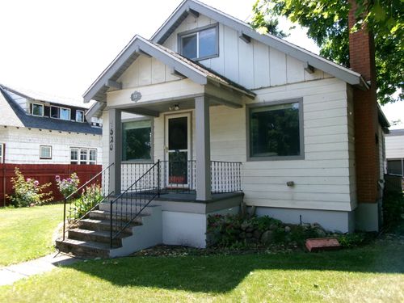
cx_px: 202
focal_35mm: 28
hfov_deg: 63.4
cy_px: 152
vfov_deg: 49.7
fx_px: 327
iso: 100
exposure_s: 1/180
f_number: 3.9
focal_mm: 5.1
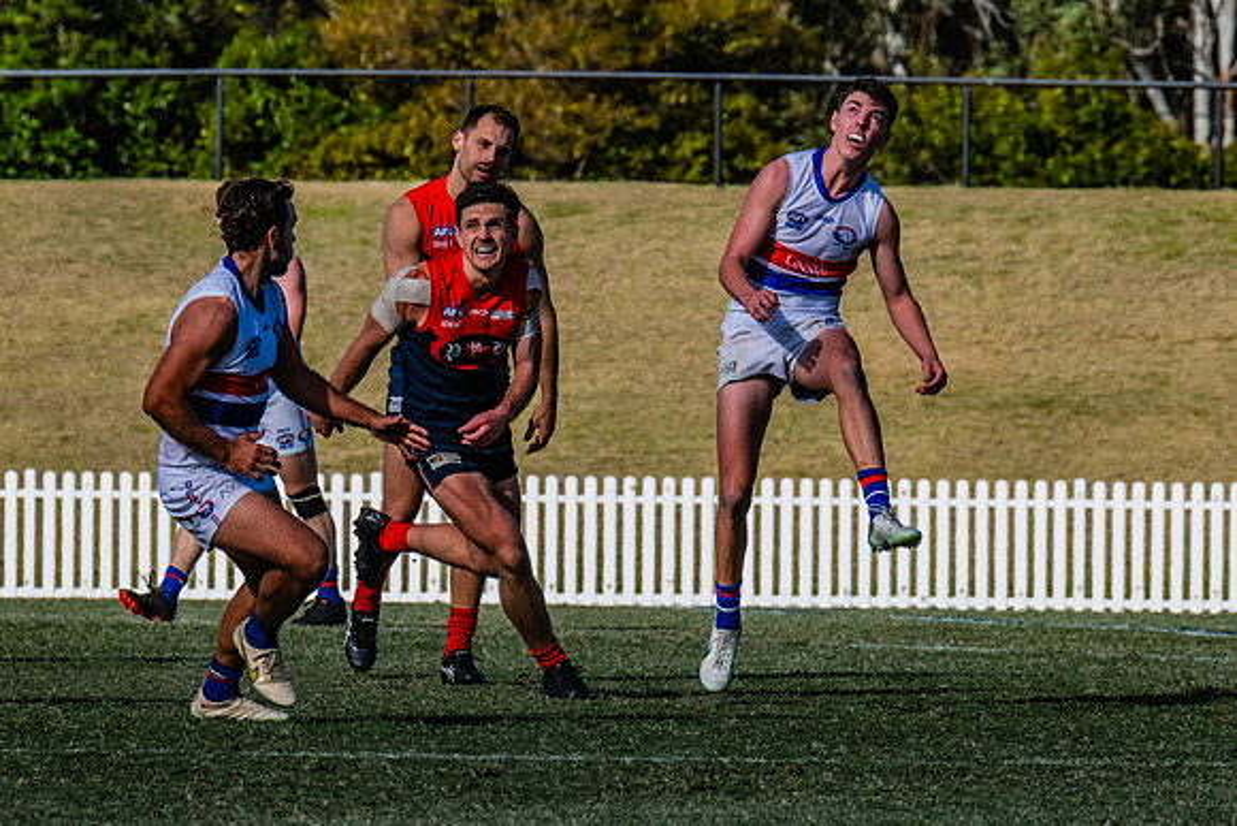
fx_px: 21343
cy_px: 566
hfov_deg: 3.3
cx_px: 886
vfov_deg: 2.2
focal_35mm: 621
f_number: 16
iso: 800
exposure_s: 1/1600
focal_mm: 420
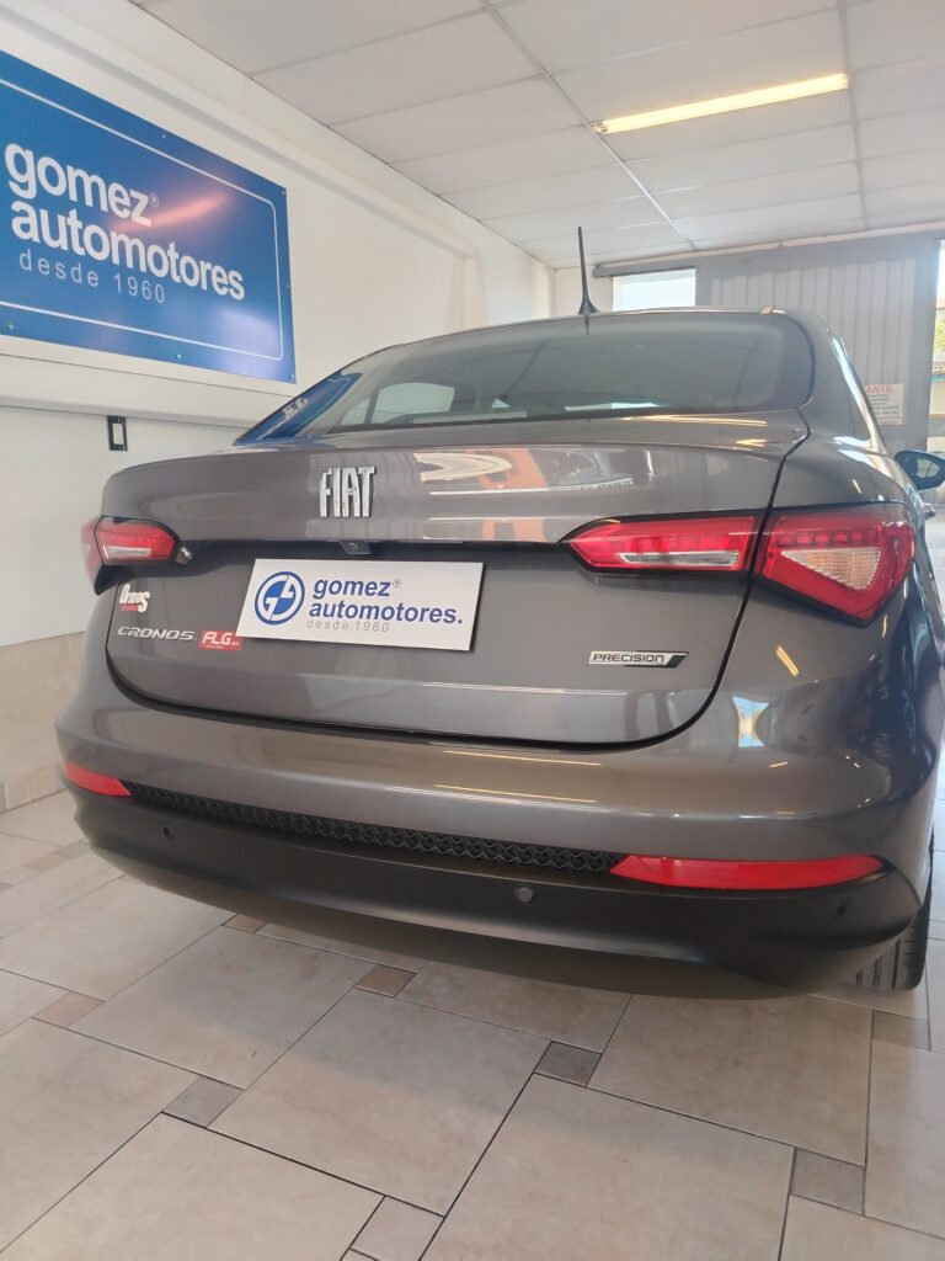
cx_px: 472
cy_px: 630
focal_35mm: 24
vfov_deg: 71.6
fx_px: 874
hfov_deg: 56.8
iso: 409
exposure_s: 1/50
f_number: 1.75
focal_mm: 5.25
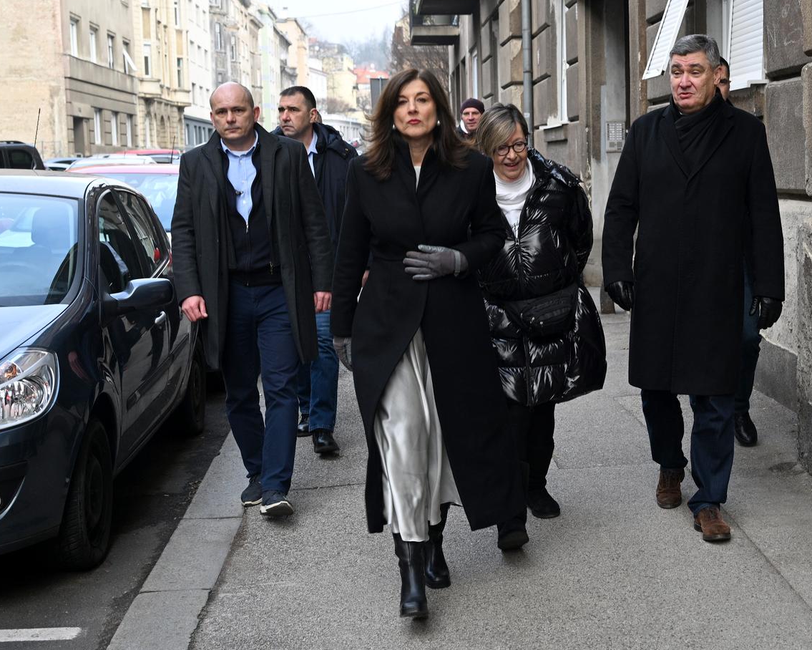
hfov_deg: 43.6
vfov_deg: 35.9
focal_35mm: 42
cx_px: 529
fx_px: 1001
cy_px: 301
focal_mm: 31.5
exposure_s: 1/200
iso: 220
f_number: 4
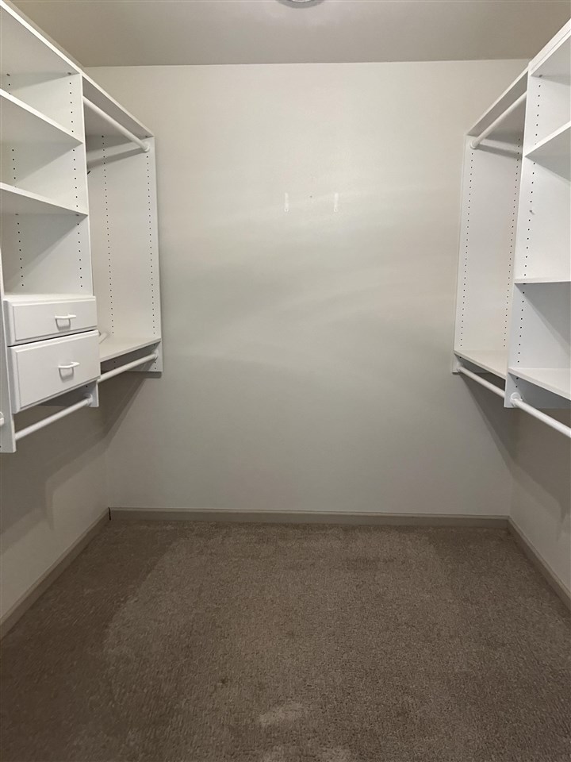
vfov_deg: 67.3
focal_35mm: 26
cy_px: 381
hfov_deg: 53.1
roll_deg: +1.3
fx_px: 572
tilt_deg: -8.3
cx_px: 286
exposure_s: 1/60
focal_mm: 5.1
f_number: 1.6
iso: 400
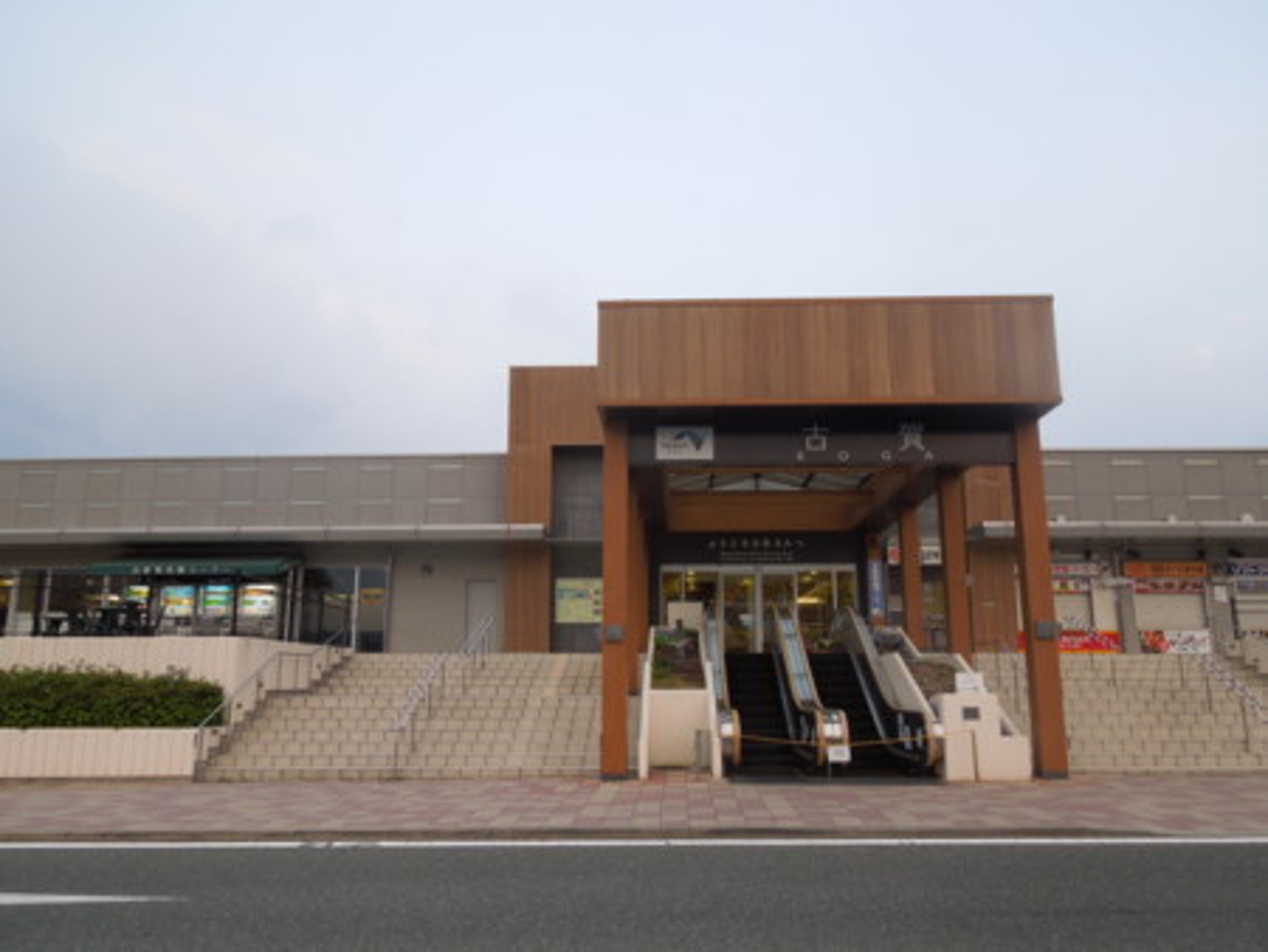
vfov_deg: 54.9
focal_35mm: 25
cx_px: 634
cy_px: 476
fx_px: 916
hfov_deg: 69.4
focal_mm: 4.5
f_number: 3.3
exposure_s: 1/50
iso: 100
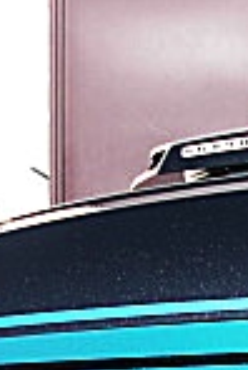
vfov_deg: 12.0
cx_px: 446
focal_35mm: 162
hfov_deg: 8.2
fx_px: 1670
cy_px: 568
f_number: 2.8
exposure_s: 1/250
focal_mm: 6.3
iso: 50
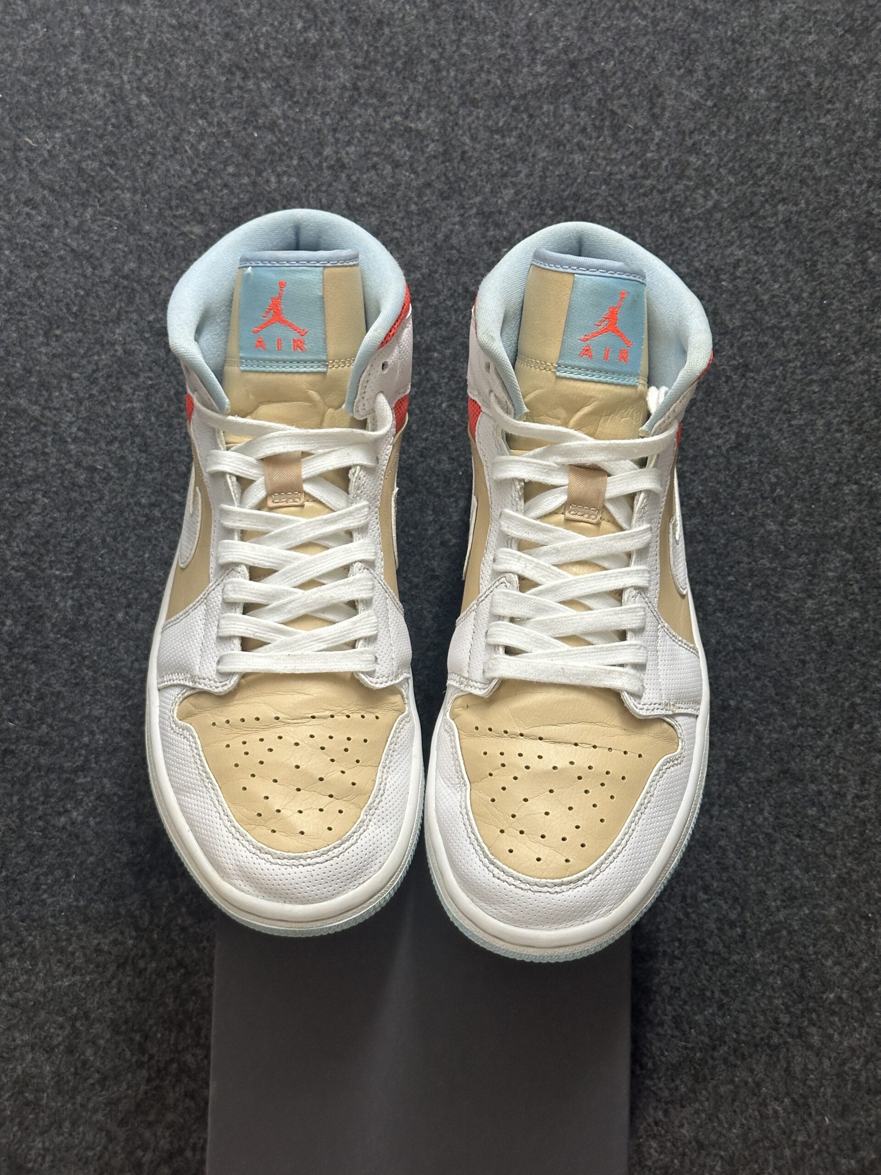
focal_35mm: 48
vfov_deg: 39.7
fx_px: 1629
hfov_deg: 30.3
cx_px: 440
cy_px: 588
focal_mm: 6.86
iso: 200
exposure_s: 1/36
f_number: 1.78
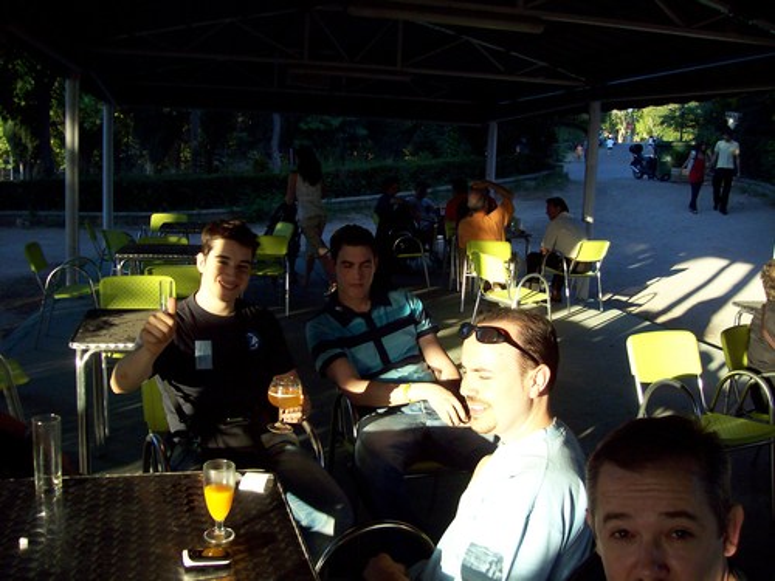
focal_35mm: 36
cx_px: 388
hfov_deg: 51.4
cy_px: 290
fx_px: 806
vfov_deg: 39.7
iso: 80
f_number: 2.7
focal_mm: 6
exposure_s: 1/238
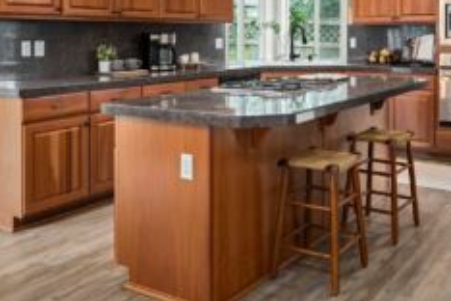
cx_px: 322
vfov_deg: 31.5
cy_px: 47
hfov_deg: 46.2
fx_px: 514
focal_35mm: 41
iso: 1250
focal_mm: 24
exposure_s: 1/6
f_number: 7.1
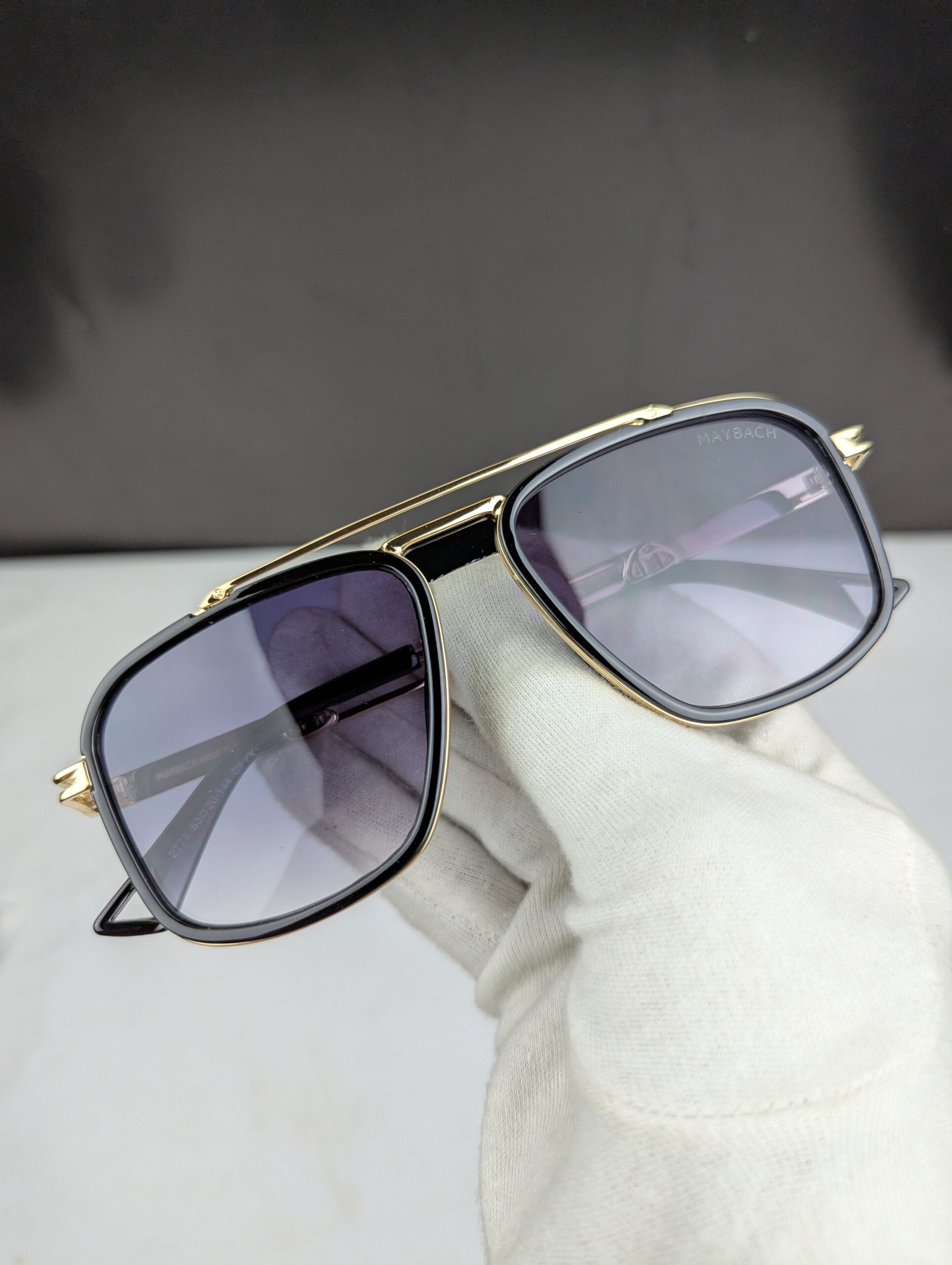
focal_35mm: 24
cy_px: 632
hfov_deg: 56.9
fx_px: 878
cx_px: 476
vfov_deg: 71.5
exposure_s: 1/206
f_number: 1.85
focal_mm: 6.81
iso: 76
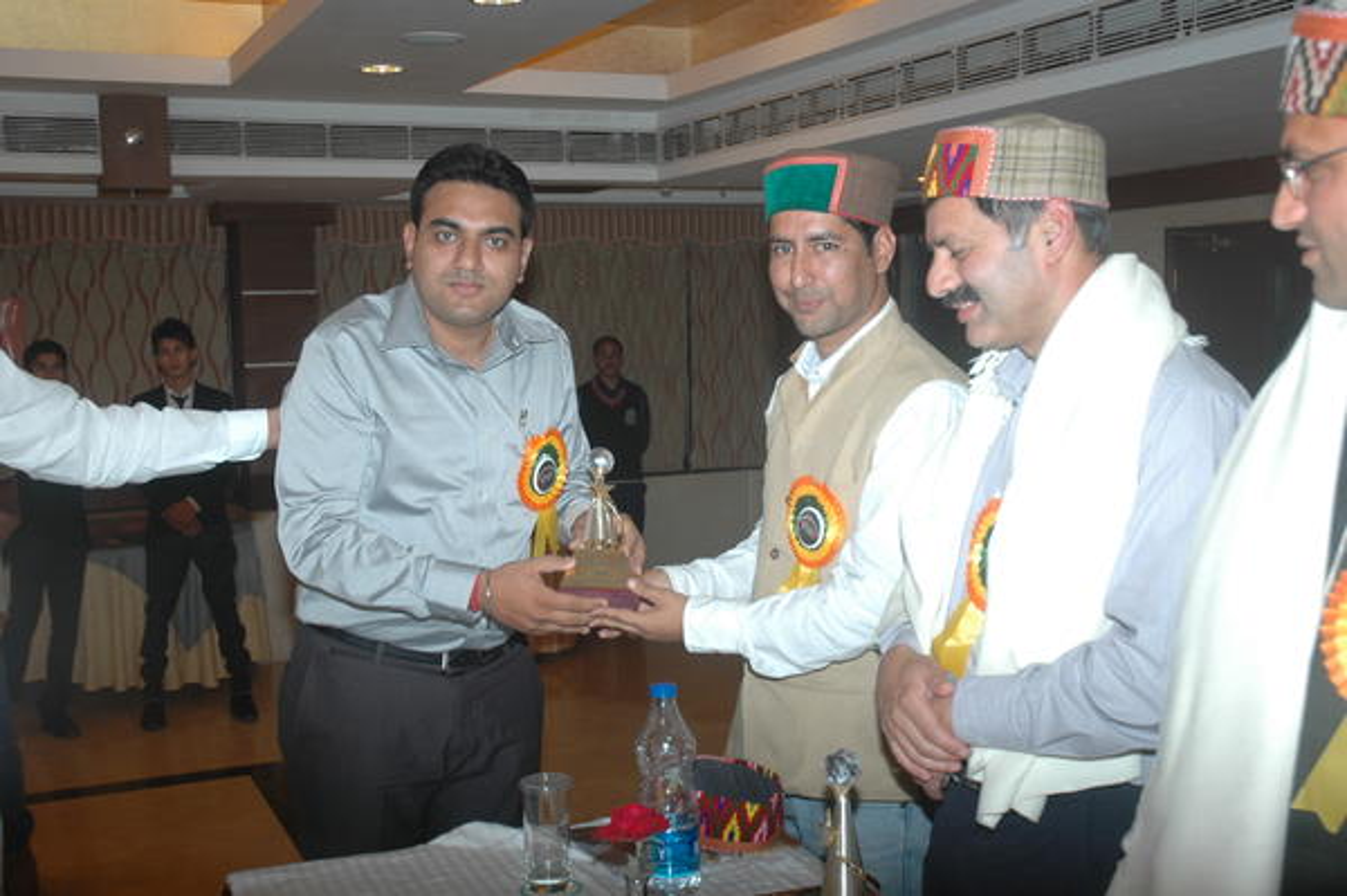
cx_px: 674
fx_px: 1626
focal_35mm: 44
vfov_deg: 30.8
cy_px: 448
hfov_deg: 45.0
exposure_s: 1/60
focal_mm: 29
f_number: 4.5
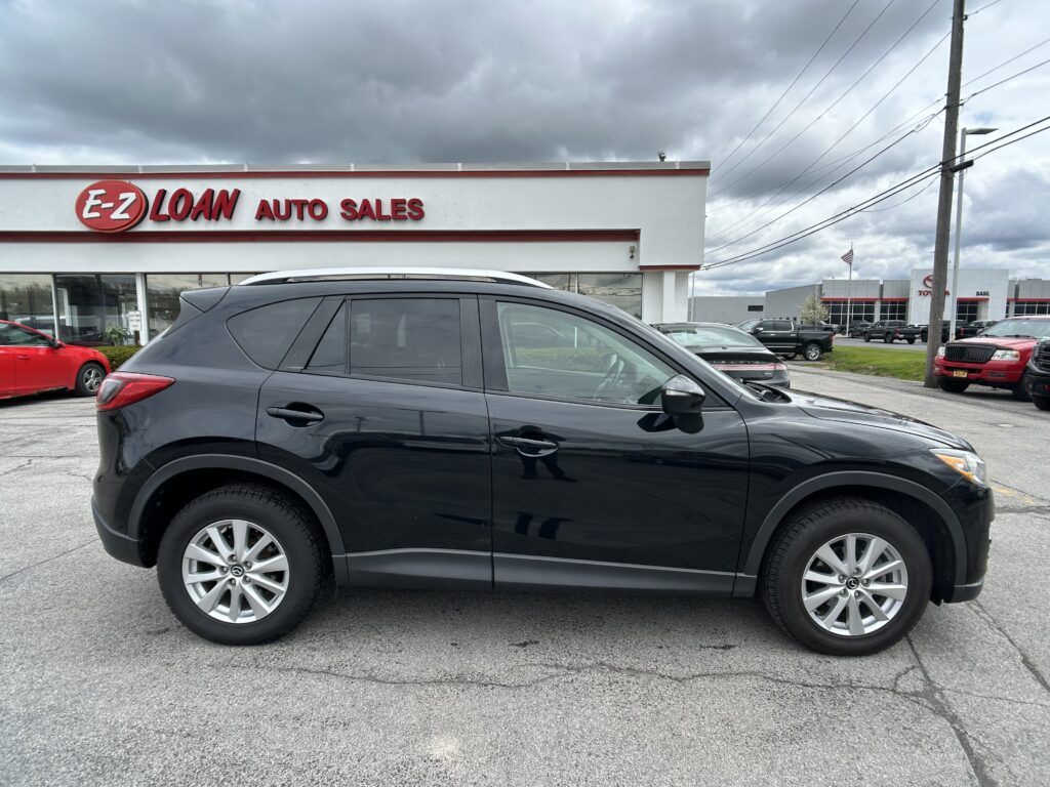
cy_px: 394
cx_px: 525
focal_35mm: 26
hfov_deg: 67.3
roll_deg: -0.4
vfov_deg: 53.1
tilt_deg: -6.7
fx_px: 789
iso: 50
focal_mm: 5.7
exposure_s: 1/2841
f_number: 1.5
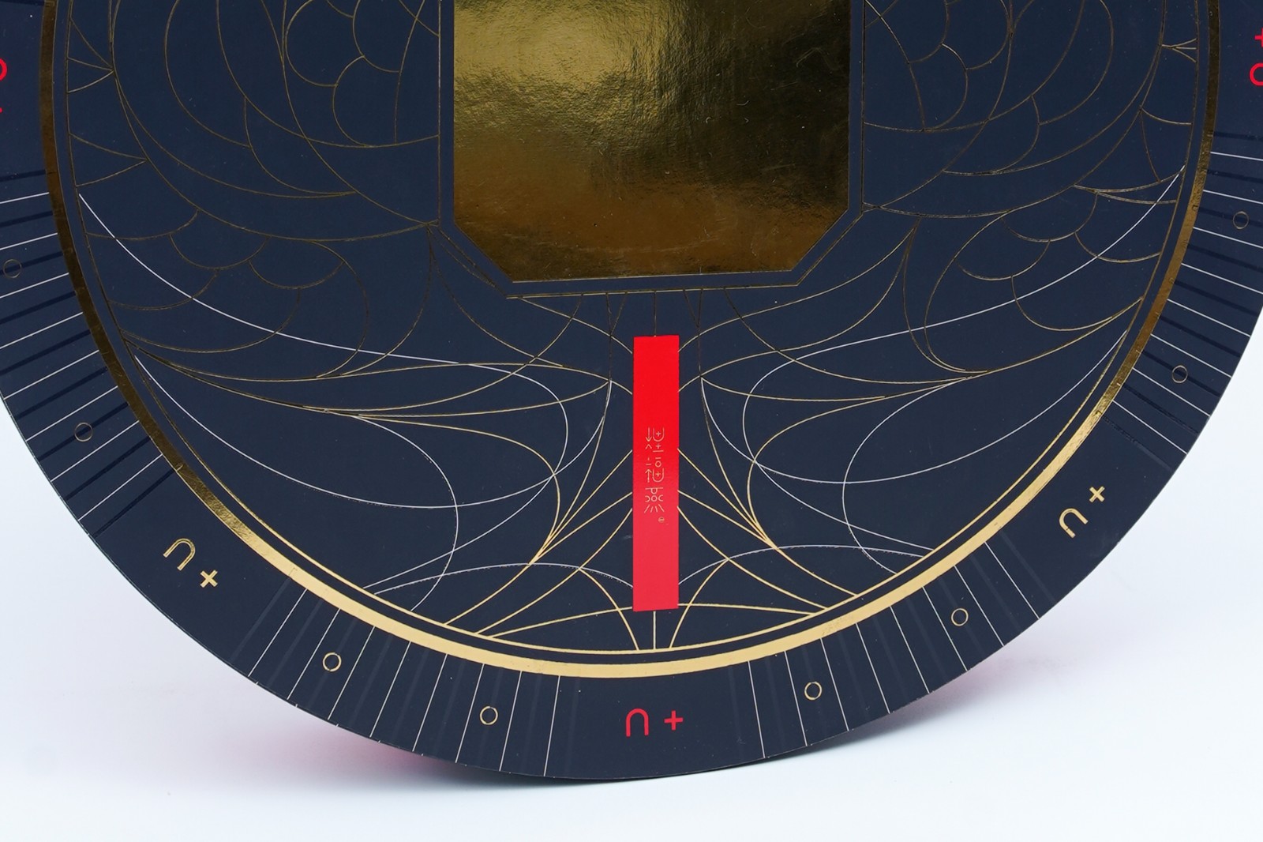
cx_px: 632
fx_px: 1824
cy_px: 421
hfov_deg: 38.2
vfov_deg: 26.0
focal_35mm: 52
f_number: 10
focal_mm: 35
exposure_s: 1/125
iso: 100
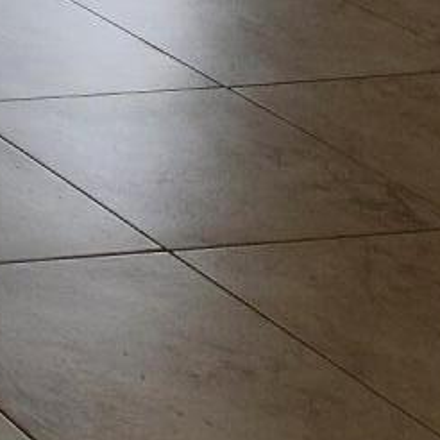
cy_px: -606
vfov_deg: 9.5
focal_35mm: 165
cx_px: -1014
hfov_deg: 8.4
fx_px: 2373
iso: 12
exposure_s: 1/120
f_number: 1.8
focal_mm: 6.4
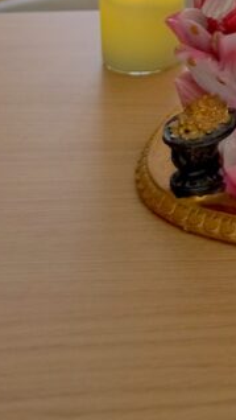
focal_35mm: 88
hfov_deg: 13.2
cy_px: -184
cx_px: 315
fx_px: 978
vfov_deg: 21.0
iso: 2500
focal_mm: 18
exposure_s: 1/100
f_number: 2.8
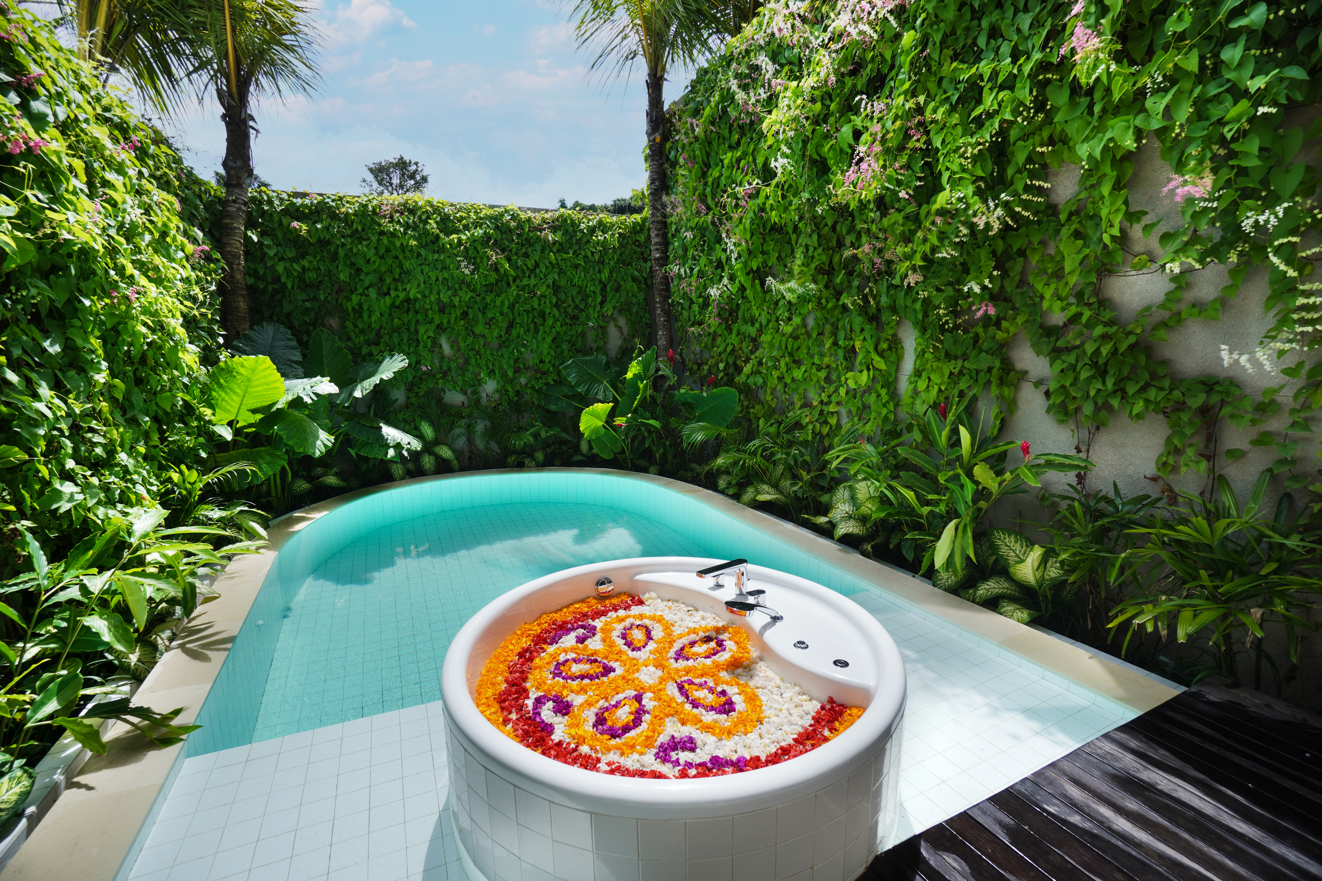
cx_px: 661
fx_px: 551
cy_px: 440
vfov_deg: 77.3
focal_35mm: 15
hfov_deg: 100.4
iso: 50
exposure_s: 1/100
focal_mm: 10
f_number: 7.1
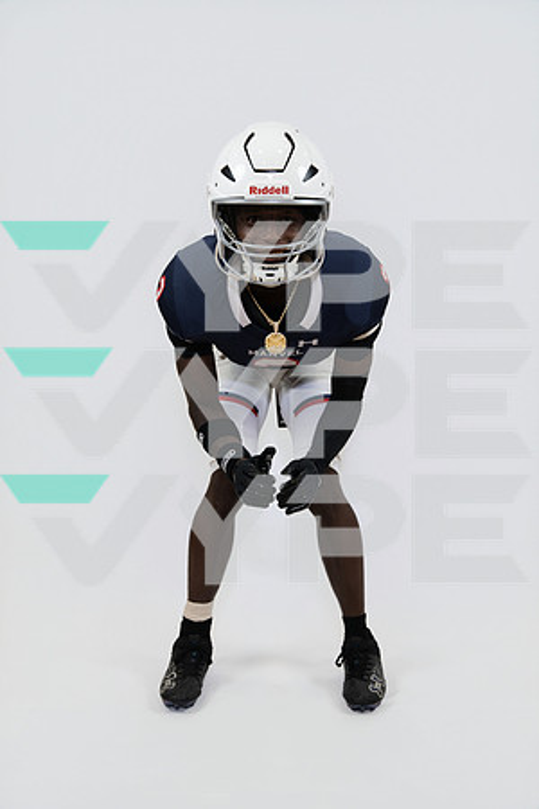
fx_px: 853
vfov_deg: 50.7
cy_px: 404
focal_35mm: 38
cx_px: 270
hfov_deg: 35.1
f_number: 4
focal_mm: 38
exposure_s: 1/125
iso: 400
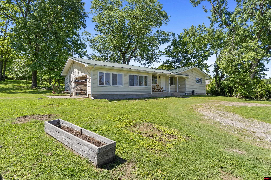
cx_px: 136
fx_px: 138
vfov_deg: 66.5
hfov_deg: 89.1
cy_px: 90
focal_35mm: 18
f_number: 9
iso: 200
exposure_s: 1/60
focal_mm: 12.2
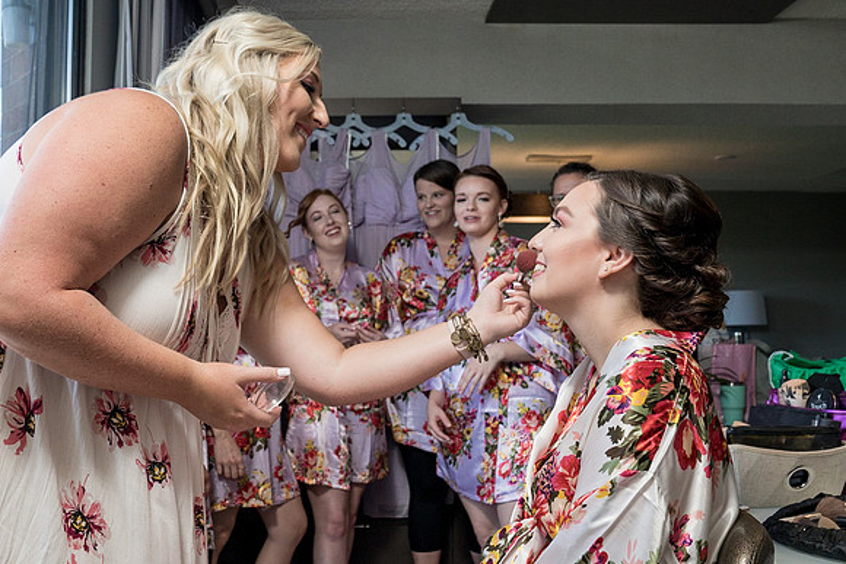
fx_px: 821
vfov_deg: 37.9
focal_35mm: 35
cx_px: 314
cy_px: 313
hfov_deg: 53.9
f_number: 5.6
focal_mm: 24
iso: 400
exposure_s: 1/200
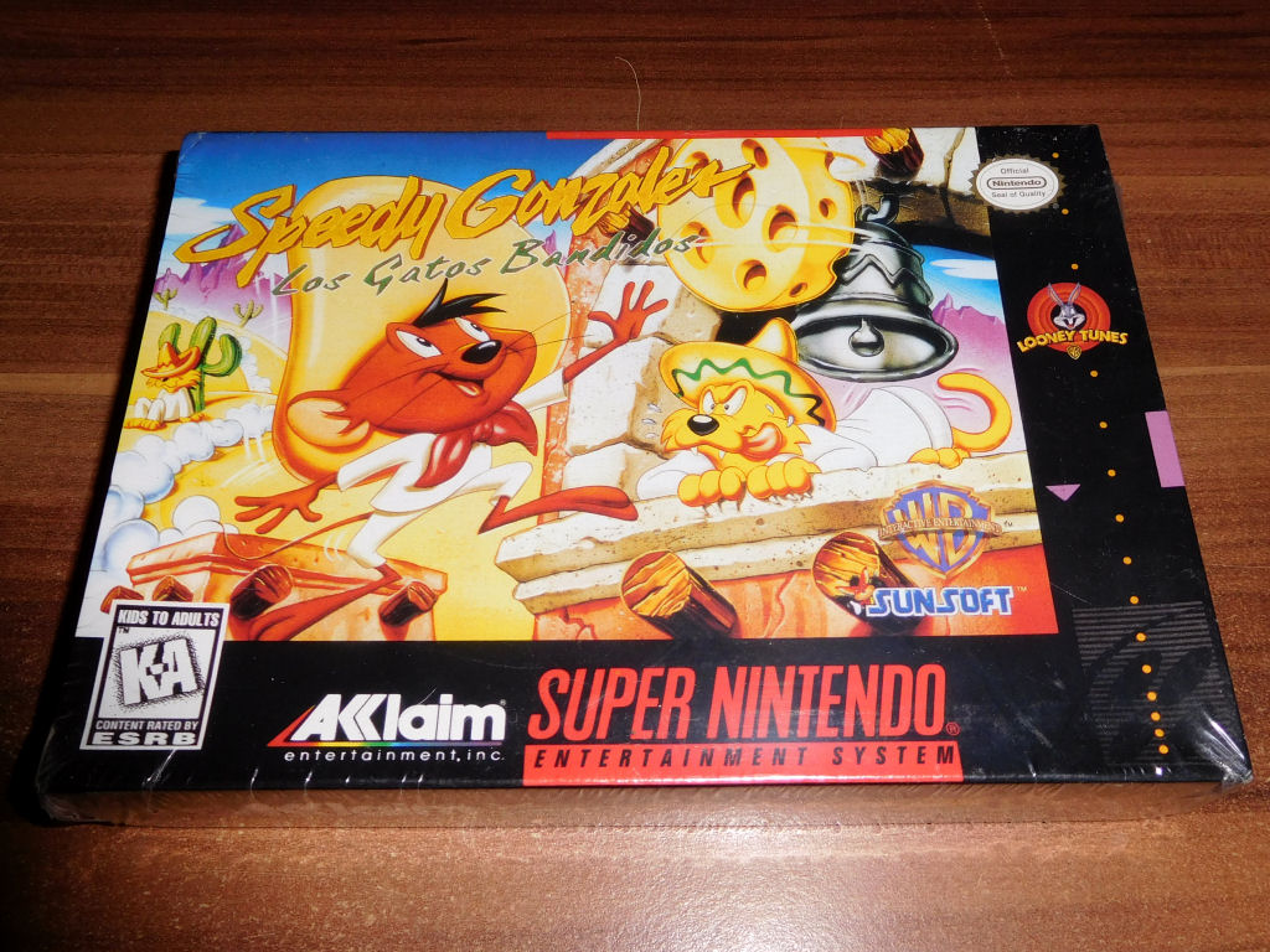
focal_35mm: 25
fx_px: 917
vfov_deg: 54.9
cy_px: 476
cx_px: 635
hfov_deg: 69.4
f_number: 3.4
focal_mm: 4.5
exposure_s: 1/30
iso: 125
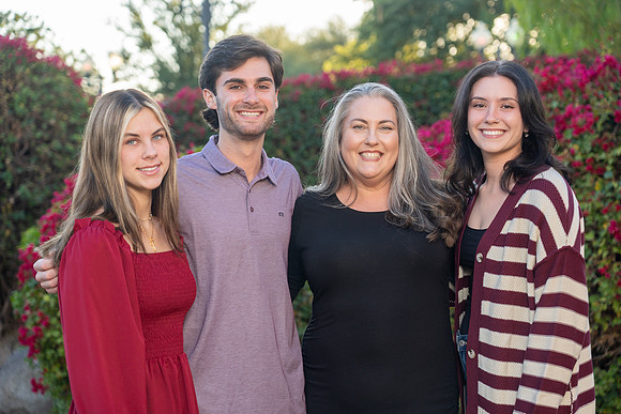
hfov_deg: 25.7
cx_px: 310
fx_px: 1363
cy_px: 207
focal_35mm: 79
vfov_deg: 17.3
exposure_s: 1/200
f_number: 4
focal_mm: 79
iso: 250
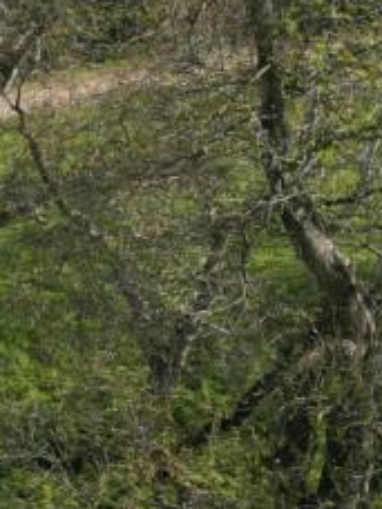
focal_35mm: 108
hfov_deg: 11.2
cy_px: 319
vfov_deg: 18.2
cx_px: -576
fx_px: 1589
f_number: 1.7
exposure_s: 1/2000
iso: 150
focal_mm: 6.72
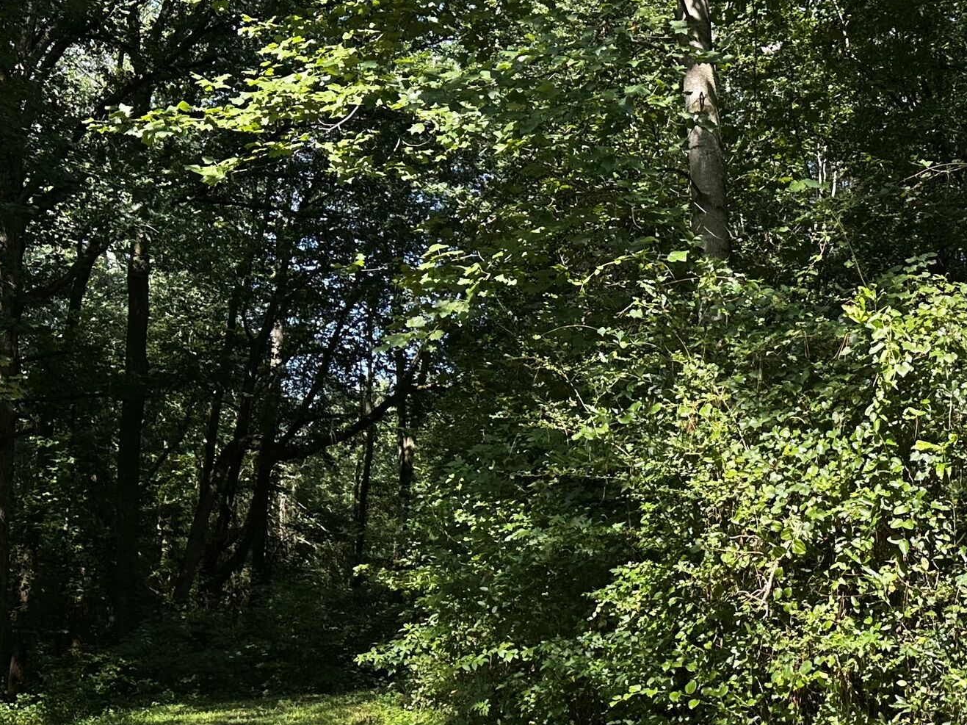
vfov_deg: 25.9
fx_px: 1564
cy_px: 503
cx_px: 769
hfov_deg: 33.4
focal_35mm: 56
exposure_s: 1/843
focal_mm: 6.86
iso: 80
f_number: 1.78
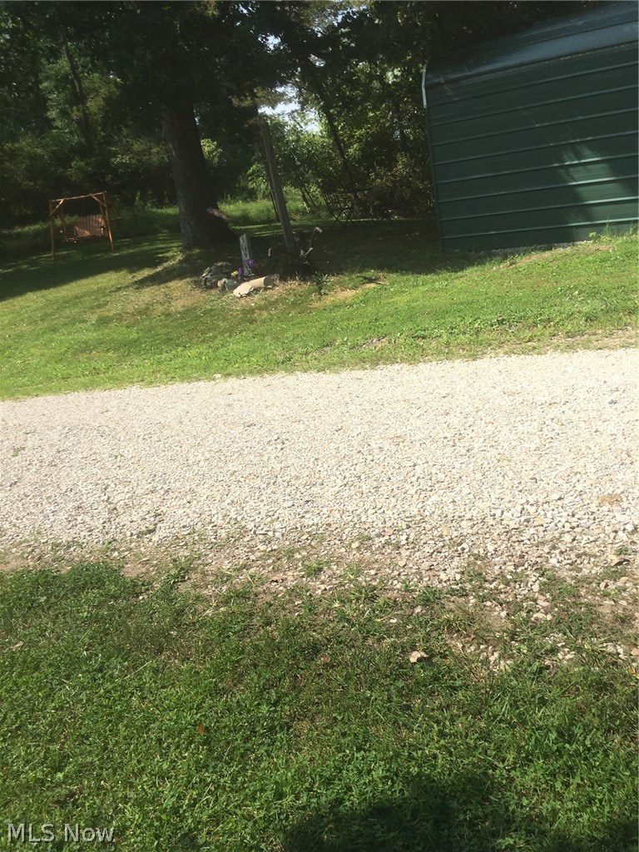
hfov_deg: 48.2
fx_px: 714
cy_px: 426
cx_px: 320
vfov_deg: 61.7
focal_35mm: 29
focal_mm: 4.15
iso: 25
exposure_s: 1/1399
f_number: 2.2
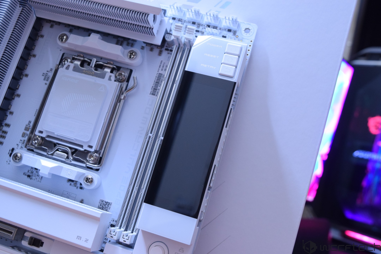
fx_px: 397
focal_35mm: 38
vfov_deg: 35.5
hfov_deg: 51.3
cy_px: 127
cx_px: 190
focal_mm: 25
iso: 1600
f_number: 7.1
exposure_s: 1/10
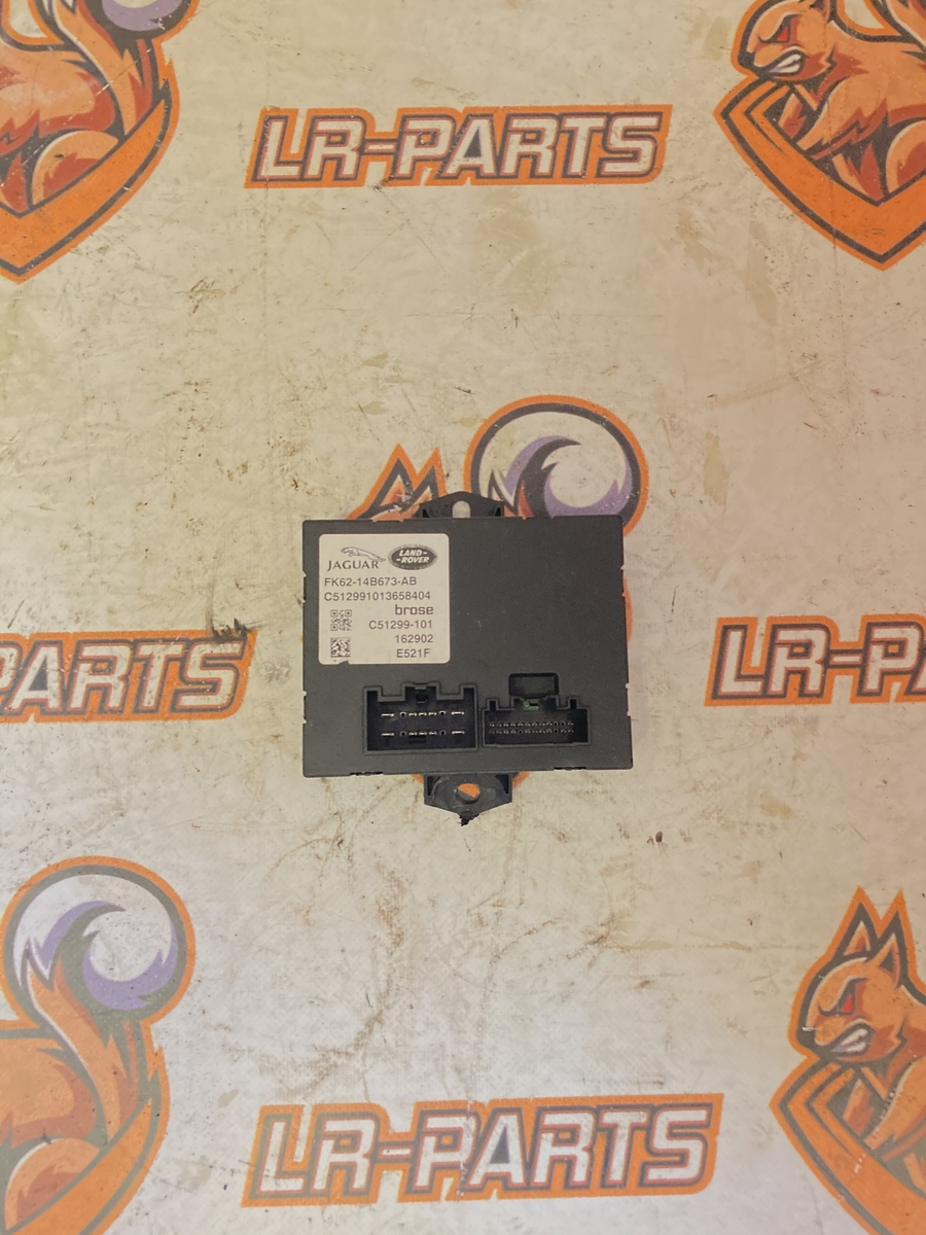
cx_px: 463
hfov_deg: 49.7
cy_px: 618
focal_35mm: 28
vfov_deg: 63.4
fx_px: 999
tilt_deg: -82.7
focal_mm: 3.99
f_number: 1.8
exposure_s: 1/25
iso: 500
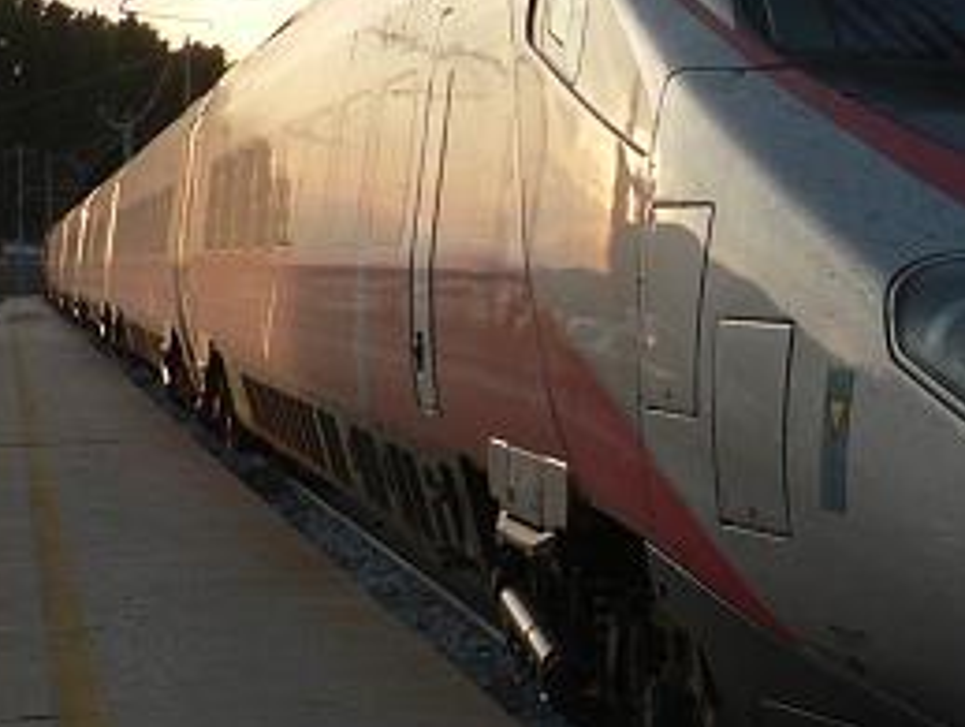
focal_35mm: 111
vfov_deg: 13.3
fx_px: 3099
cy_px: 134
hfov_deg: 17.3
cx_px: 954
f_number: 4
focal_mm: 6
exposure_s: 1/200
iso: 80
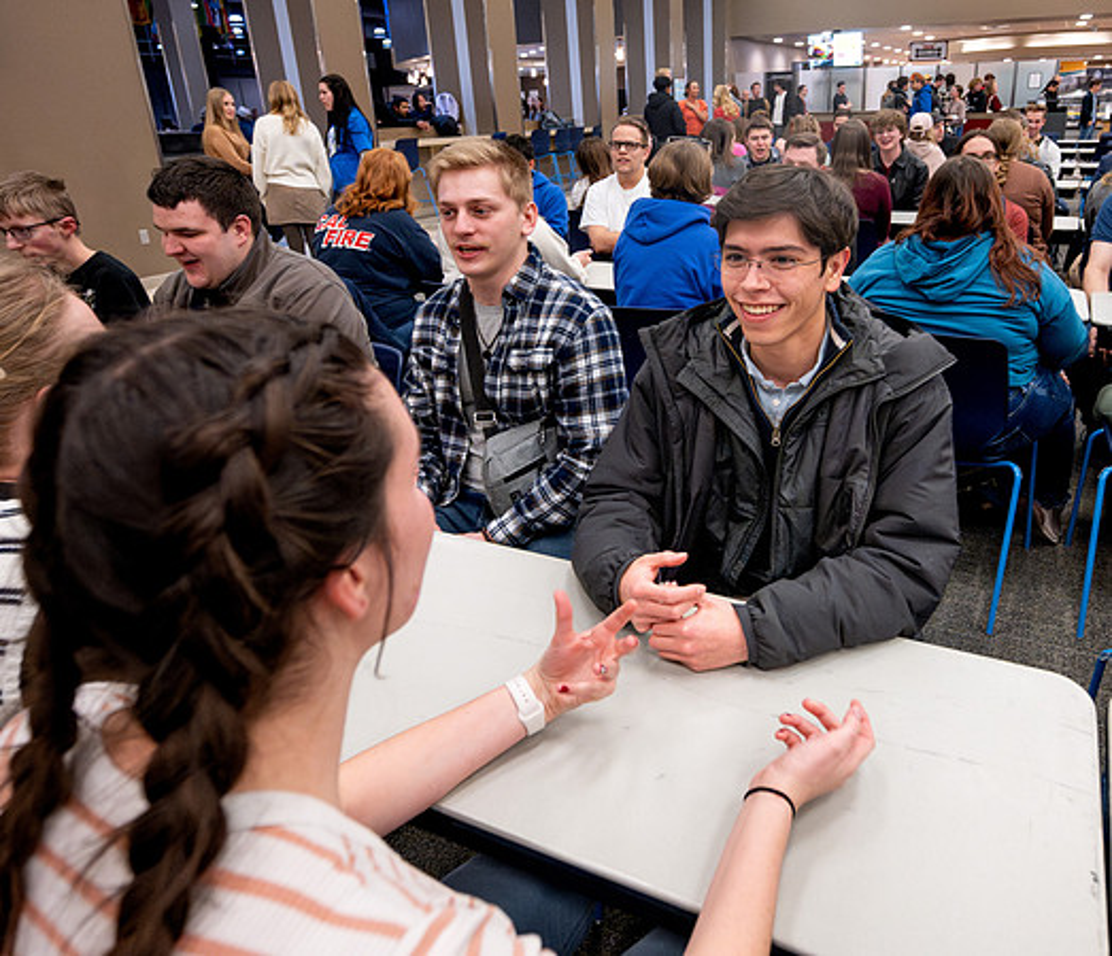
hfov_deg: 67.0
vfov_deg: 59.6
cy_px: 409
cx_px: 663
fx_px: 830
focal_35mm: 24
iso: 2500
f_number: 4
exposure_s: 1/200
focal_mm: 15
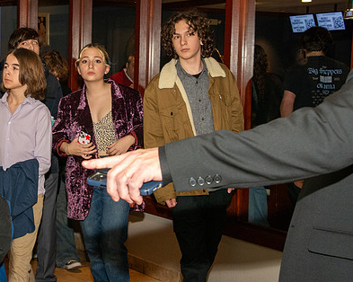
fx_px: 825
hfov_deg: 24.0
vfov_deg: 19.4
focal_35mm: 79
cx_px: 98
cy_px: 115
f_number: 7.1
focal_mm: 38
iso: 4000
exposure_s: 1/160
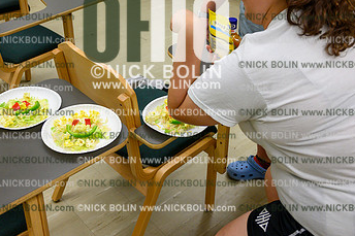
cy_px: 40
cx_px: 156
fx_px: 424
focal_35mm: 43
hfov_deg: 45.4
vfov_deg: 30.3
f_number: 4.5
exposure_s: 1/250
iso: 1600
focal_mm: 25.5
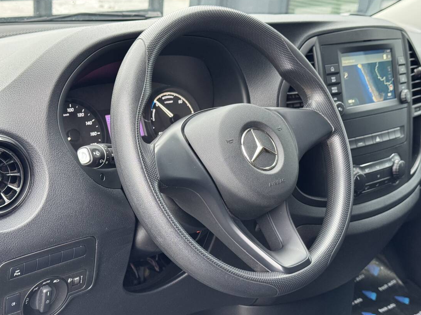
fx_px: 645
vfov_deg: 27.5
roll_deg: -6.6
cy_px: 162
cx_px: 225
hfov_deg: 36.2
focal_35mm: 53
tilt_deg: -19.4
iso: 250
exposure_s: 1/60
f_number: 1.78
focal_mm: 6.76
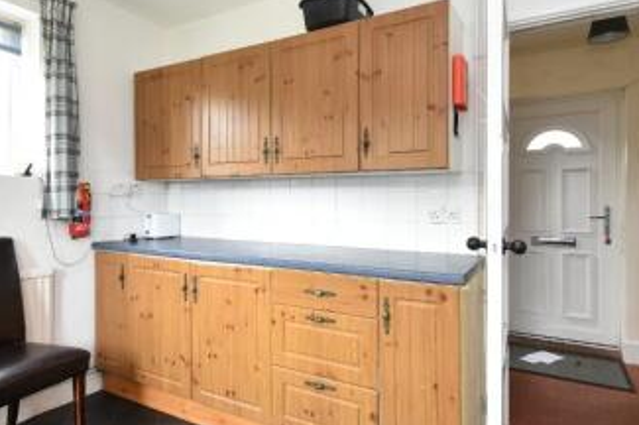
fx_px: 390
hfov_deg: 78.5
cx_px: 291
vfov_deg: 57.0
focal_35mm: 22
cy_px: 239
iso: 200
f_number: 8
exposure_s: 1/3
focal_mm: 10
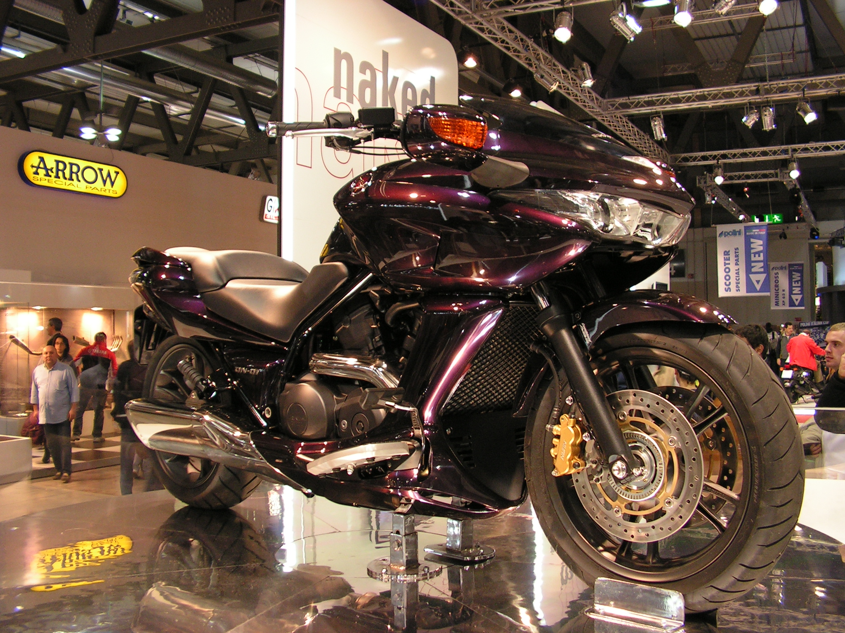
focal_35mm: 36
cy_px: 316
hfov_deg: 51.4
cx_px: 422
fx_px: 879
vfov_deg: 39.7
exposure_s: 1/40
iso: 125
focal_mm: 6
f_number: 3.2
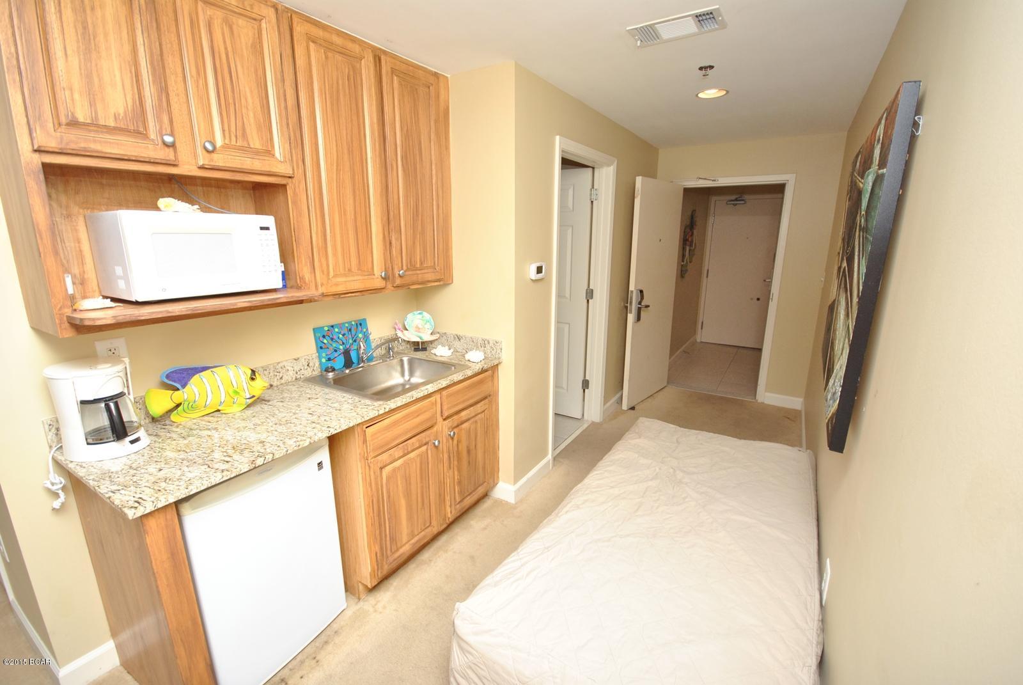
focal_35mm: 15
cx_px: 512
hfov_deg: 100.3
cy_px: 342
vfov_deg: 77.5
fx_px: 427
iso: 400
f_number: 4
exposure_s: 1/200
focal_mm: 10
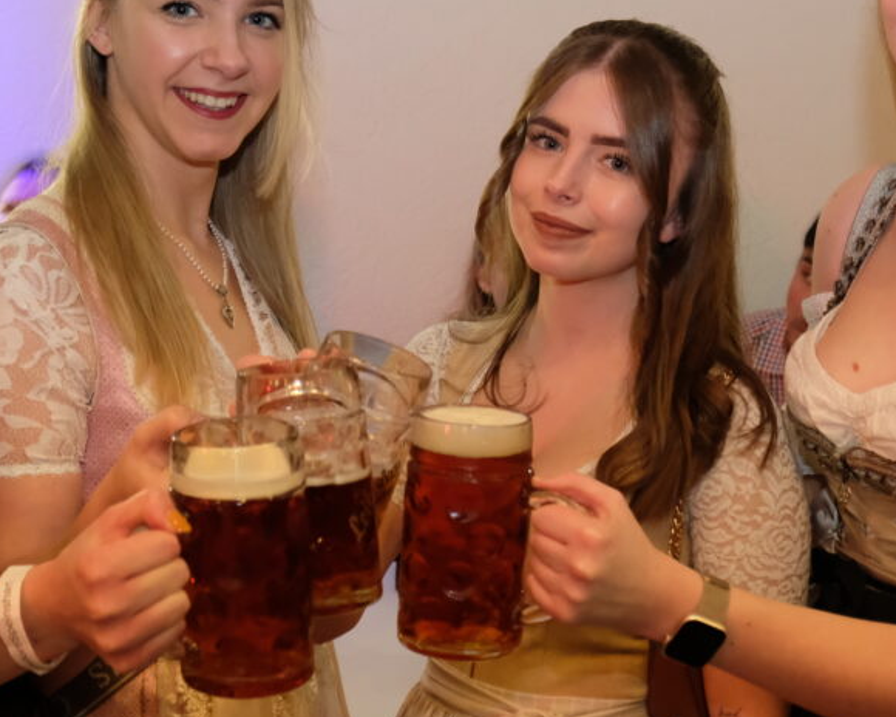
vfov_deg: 22.5
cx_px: 395
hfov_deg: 27.9
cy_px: 417
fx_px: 1803
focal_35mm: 68
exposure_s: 1/15
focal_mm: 23.3
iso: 3200
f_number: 4
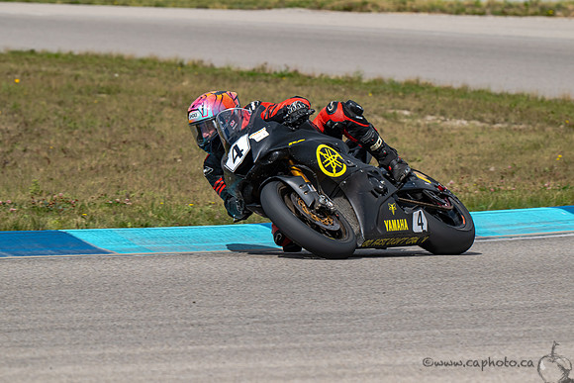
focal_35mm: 457
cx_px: 300
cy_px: 163
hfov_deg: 4.5
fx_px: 7285
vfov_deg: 3.0
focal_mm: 370
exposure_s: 1/800
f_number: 11
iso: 250
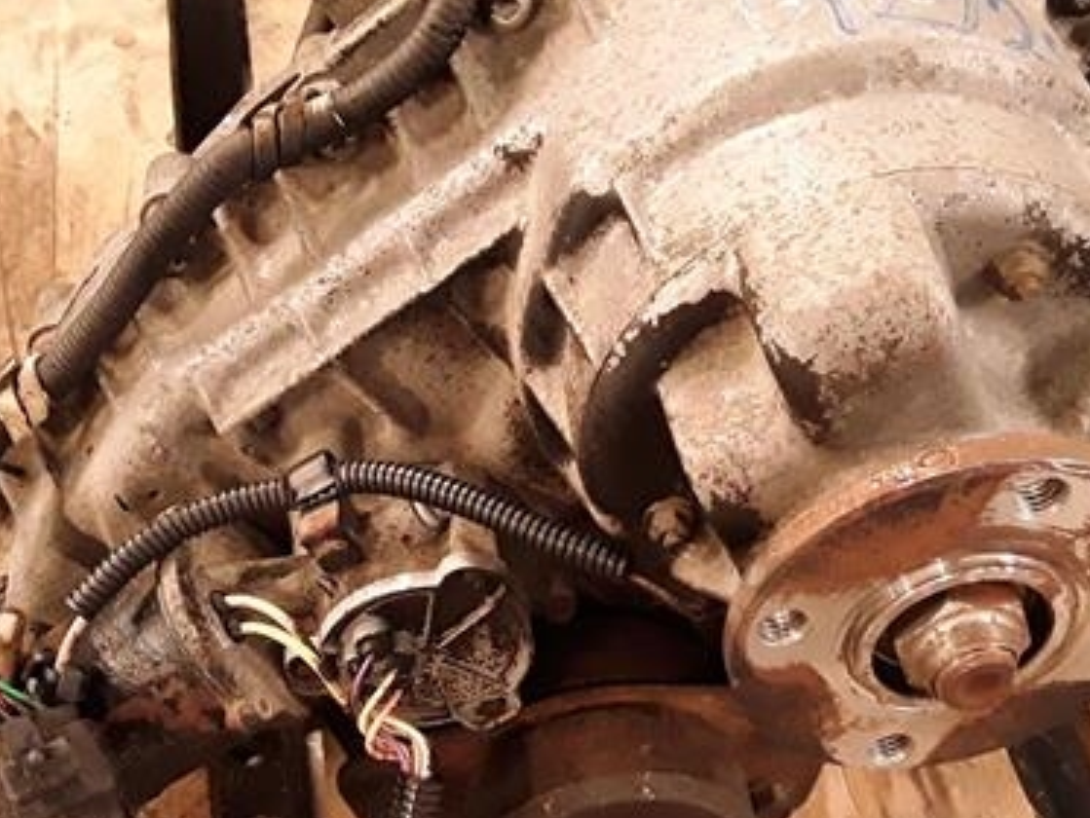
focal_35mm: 48
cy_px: 558
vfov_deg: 30.0
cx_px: 584
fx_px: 1512
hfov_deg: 39.6
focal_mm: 2.91
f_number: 1.9
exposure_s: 1/25
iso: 250
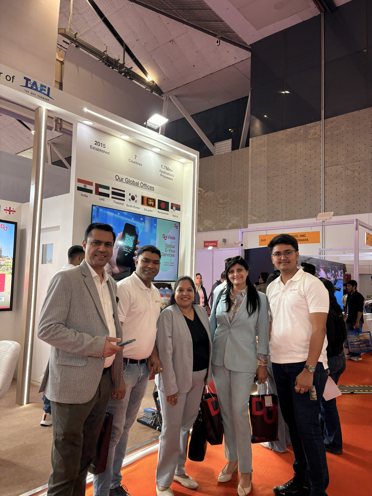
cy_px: 248
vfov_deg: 67.3
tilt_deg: +5.5
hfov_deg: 53.1
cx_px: 186
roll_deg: -2.1
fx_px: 373
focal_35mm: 26
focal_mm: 5.96
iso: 50
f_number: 1.6
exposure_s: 1/100
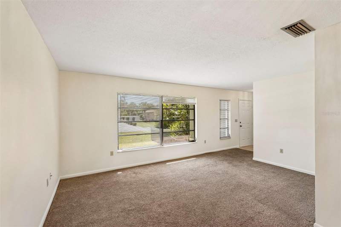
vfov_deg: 73.7
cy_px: 114
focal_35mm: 16
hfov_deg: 96.7
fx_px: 152
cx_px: 170
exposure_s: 1/30
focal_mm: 16
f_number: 8
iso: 400
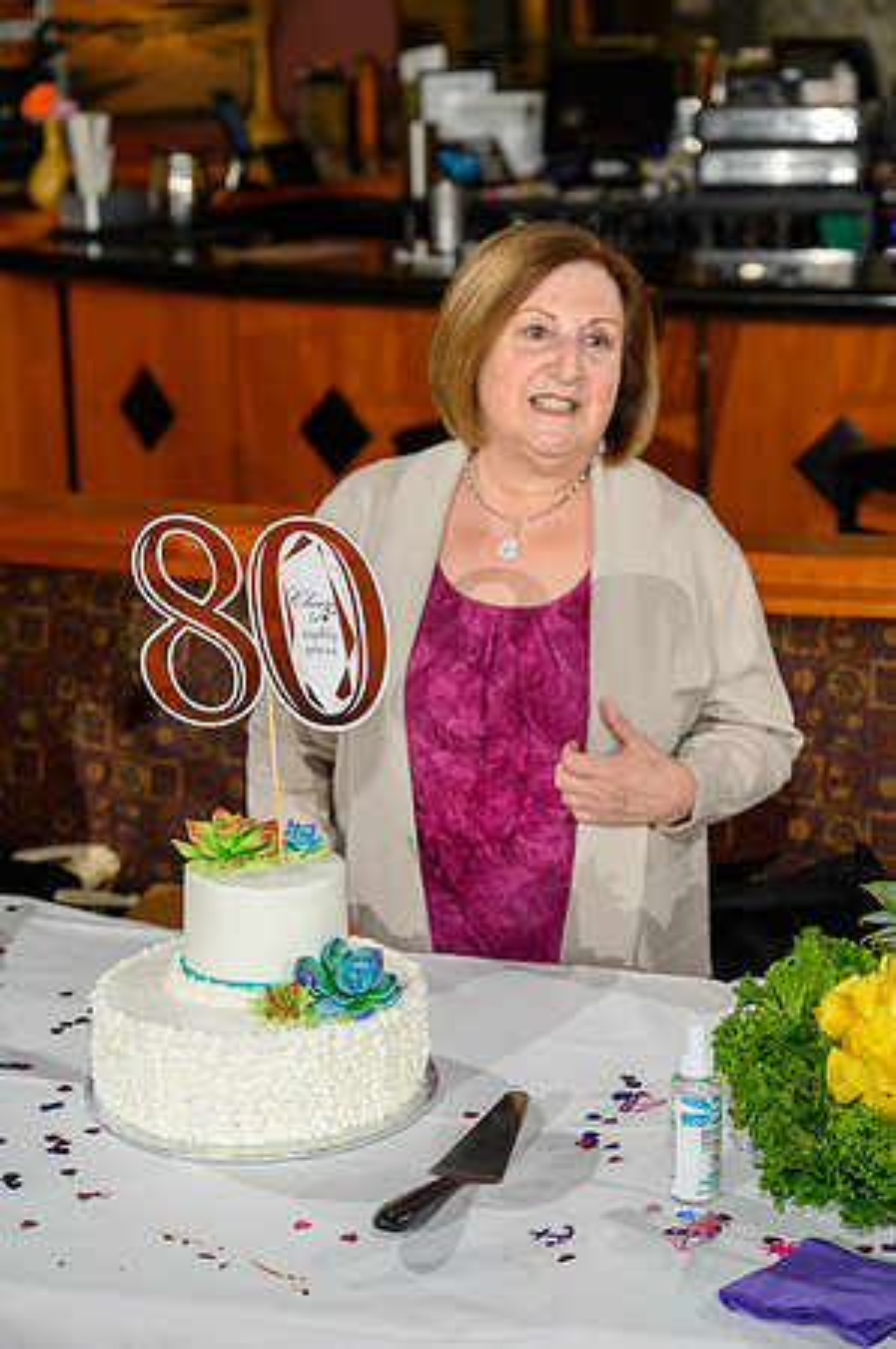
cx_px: 448
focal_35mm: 70
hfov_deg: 19.4
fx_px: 2619
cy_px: 674
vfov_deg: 28.9
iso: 400
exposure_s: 1/125
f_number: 4.8
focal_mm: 70
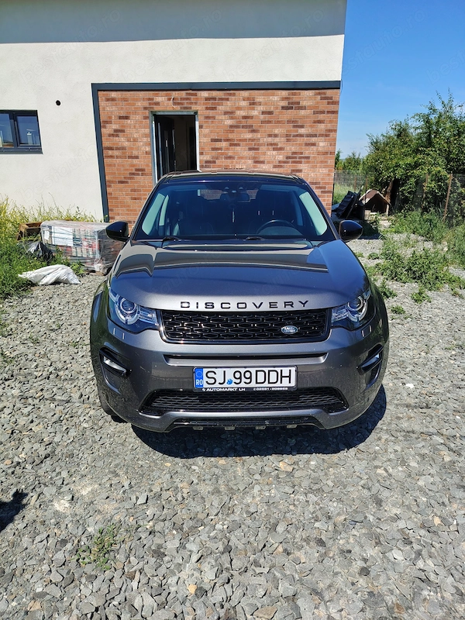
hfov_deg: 56.8
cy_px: 310
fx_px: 430
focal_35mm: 24
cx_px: 232
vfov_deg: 71.6
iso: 100
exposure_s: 1/1226
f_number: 1.75
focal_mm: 5.25
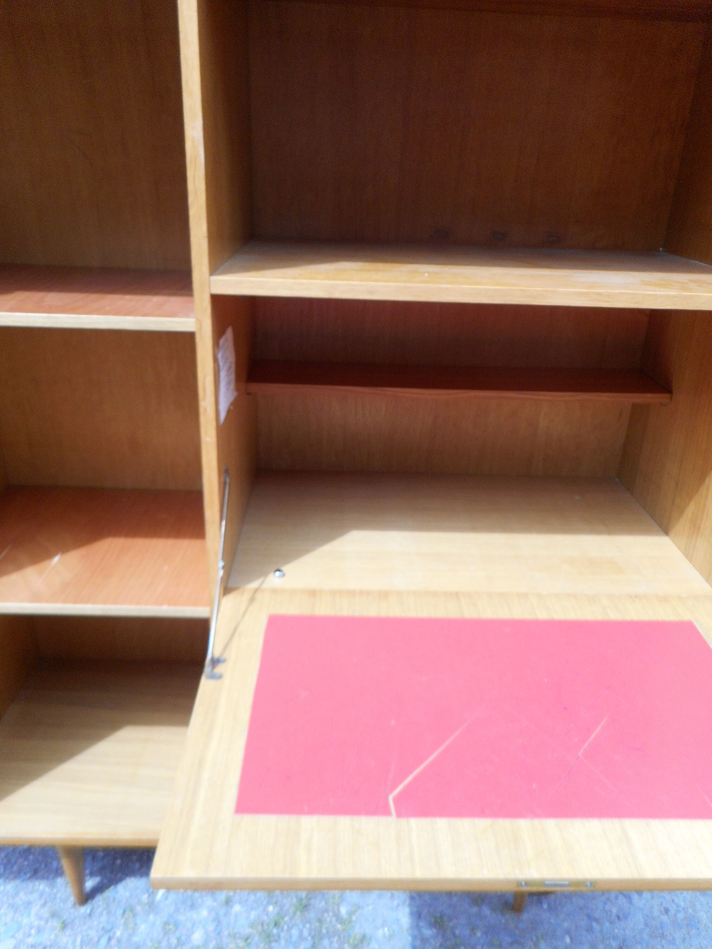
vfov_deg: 69.4
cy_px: 474
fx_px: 686
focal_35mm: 25
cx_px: 356
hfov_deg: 54.9
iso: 125
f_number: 3.7
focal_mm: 4.5
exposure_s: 1/250
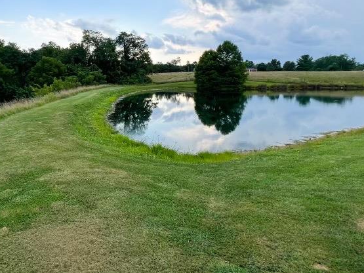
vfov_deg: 56.2
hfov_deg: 69.5
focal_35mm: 24
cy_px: 103
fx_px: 252
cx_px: 120
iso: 32
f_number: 1.8
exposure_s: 1/1050
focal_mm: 1.57
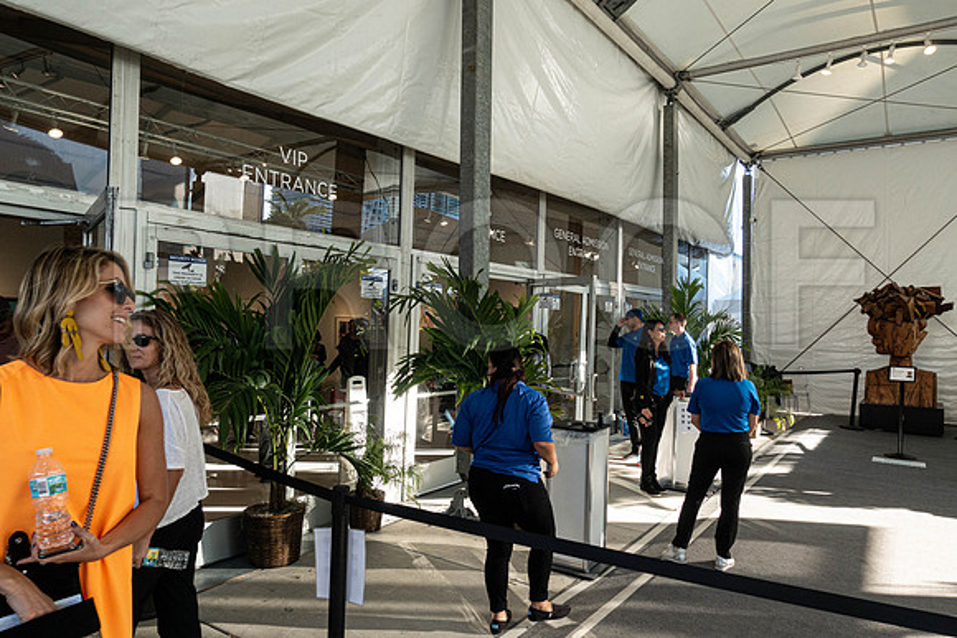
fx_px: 638
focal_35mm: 24
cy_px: 319
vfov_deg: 53.2
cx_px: 478
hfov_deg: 73.7
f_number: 5
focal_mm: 8.8
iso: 400
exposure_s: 1/250
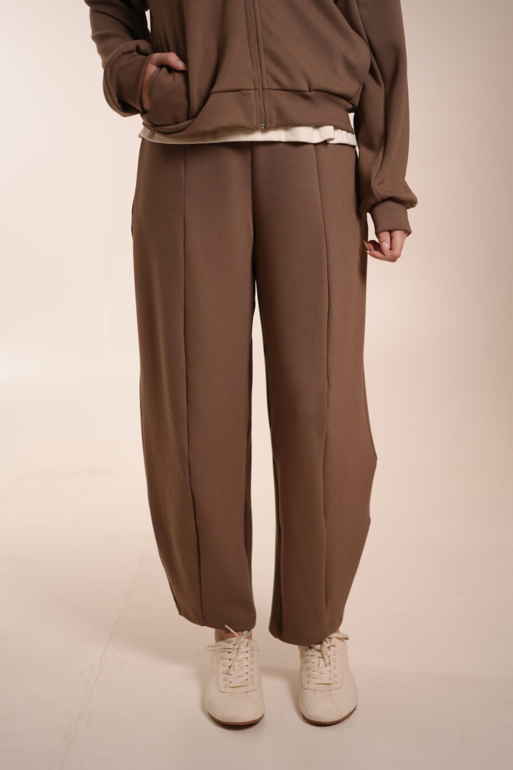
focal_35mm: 50
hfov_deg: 27.0
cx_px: 256
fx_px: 1069
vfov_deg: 39.6
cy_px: 385
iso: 400
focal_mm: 50
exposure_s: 1/125
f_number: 2.8
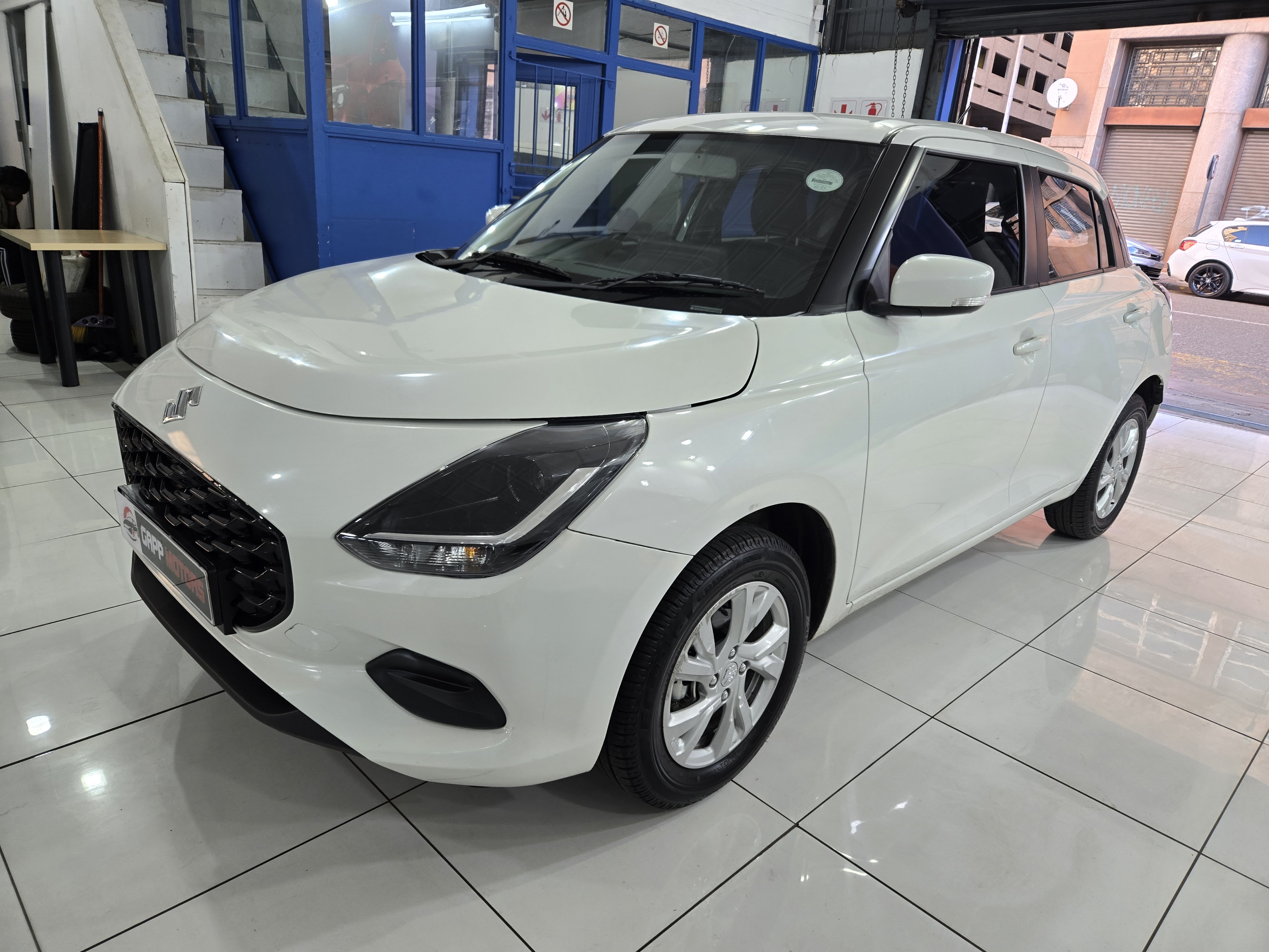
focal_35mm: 23
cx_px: 634
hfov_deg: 73.9
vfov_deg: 58.9
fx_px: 843
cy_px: 476
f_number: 1.8
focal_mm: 5.4
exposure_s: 1/100
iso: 80
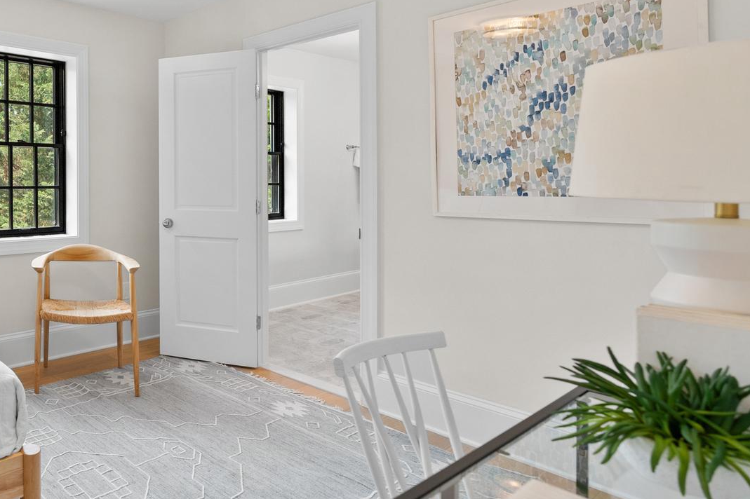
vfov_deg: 54.1
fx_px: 479
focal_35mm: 23
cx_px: 35
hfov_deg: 60.4
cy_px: 172
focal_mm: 12
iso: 800
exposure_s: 1/40
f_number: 4
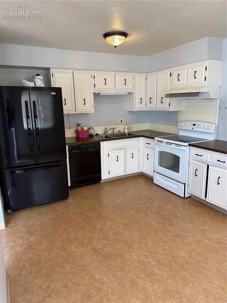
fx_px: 210
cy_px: 152
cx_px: 114
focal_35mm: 24
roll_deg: +1.7
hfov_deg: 56.8
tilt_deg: -12.6
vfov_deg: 71.6
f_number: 1.78
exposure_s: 1/120
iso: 125
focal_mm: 6.76
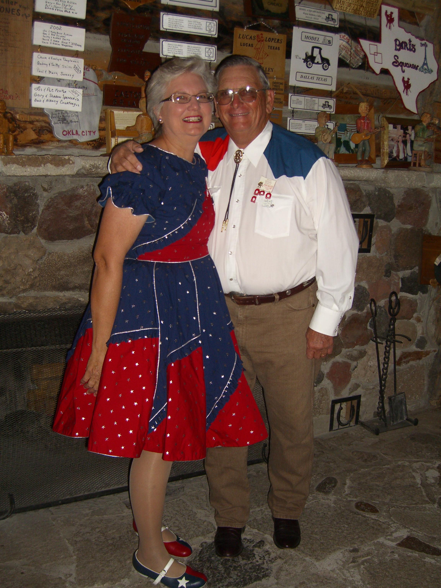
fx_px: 645
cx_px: 220
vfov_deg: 49.0
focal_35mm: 38
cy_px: 294
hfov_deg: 37.7
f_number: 2.8
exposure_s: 1/60
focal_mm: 7.9
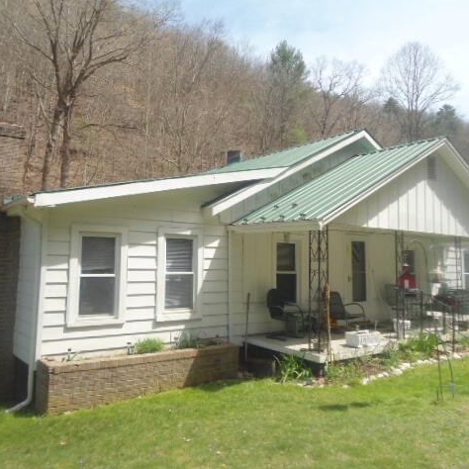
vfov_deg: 52.5
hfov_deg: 52.5
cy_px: 234
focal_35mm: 31
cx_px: 233
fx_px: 475
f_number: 2.8
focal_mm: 4.7
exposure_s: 1/800
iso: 80
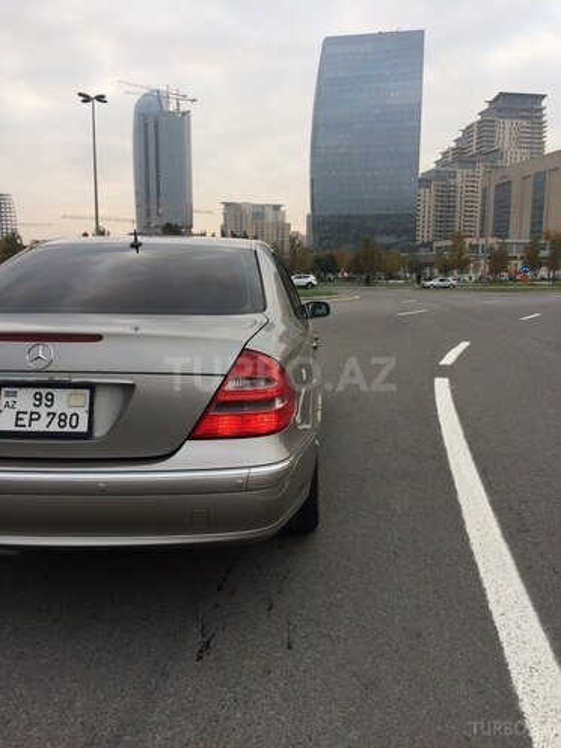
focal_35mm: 29
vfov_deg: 61.7
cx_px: 280
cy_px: 374
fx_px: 627
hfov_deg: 48.2
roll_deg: +0.3
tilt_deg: -12.4
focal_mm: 4.15
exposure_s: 1/181
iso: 32
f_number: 2.2
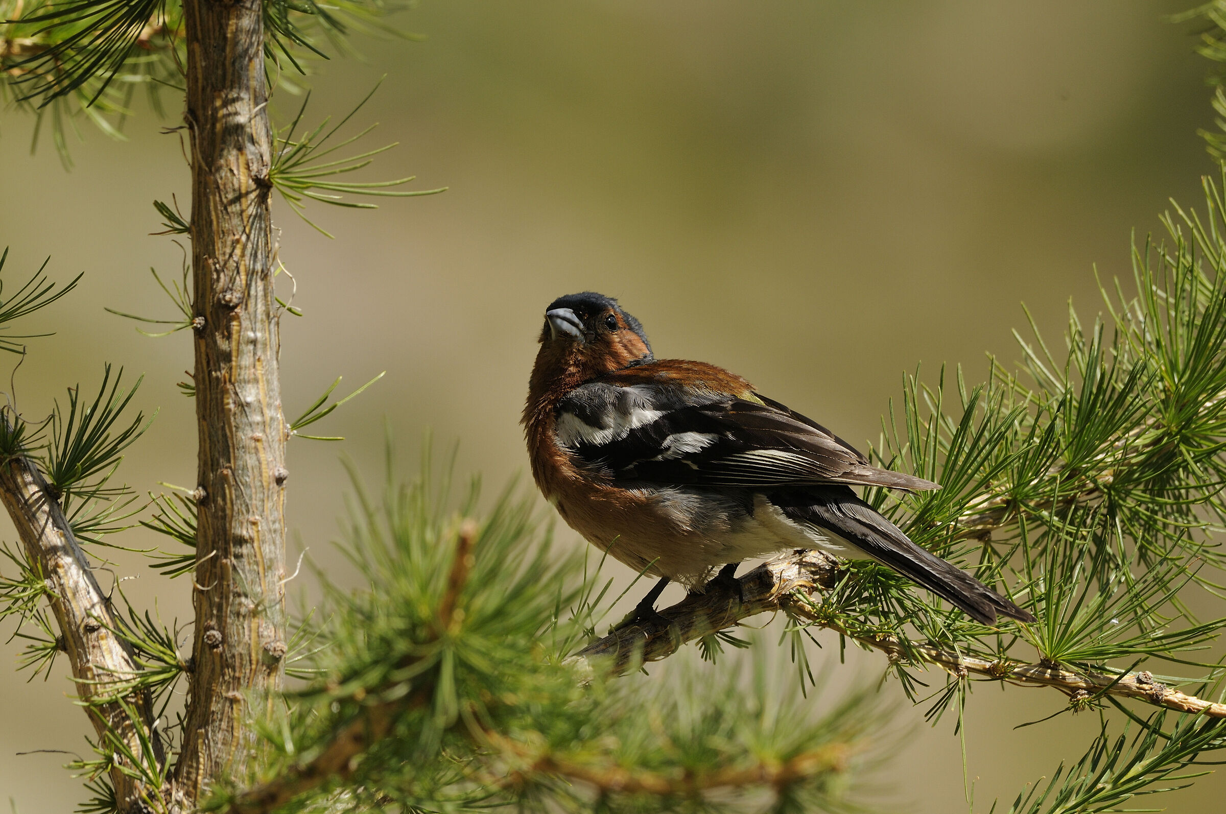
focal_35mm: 750
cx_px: 613
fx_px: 25510
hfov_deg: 2.8
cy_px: 407
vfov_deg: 1.8
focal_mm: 500
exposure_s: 1/320
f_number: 9
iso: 200
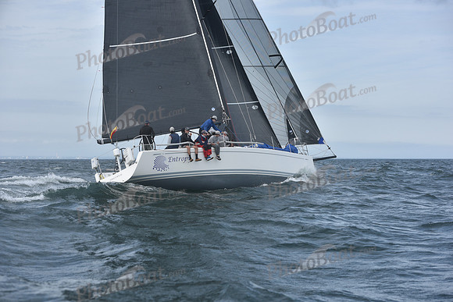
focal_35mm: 70
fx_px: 881
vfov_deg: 19.5
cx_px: 226
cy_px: 151
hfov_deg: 28.8
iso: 200
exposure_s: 1/1250
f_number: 5.6
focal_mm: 70
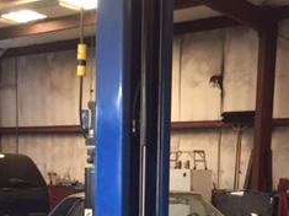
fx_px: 659
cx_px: 154
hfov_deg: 24.7
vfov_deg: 17.6
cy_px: 275
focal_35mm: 79
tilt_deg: -8.0
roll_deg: -2.3
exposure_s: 1/15
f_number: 2.2
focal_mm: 4.15
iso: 250
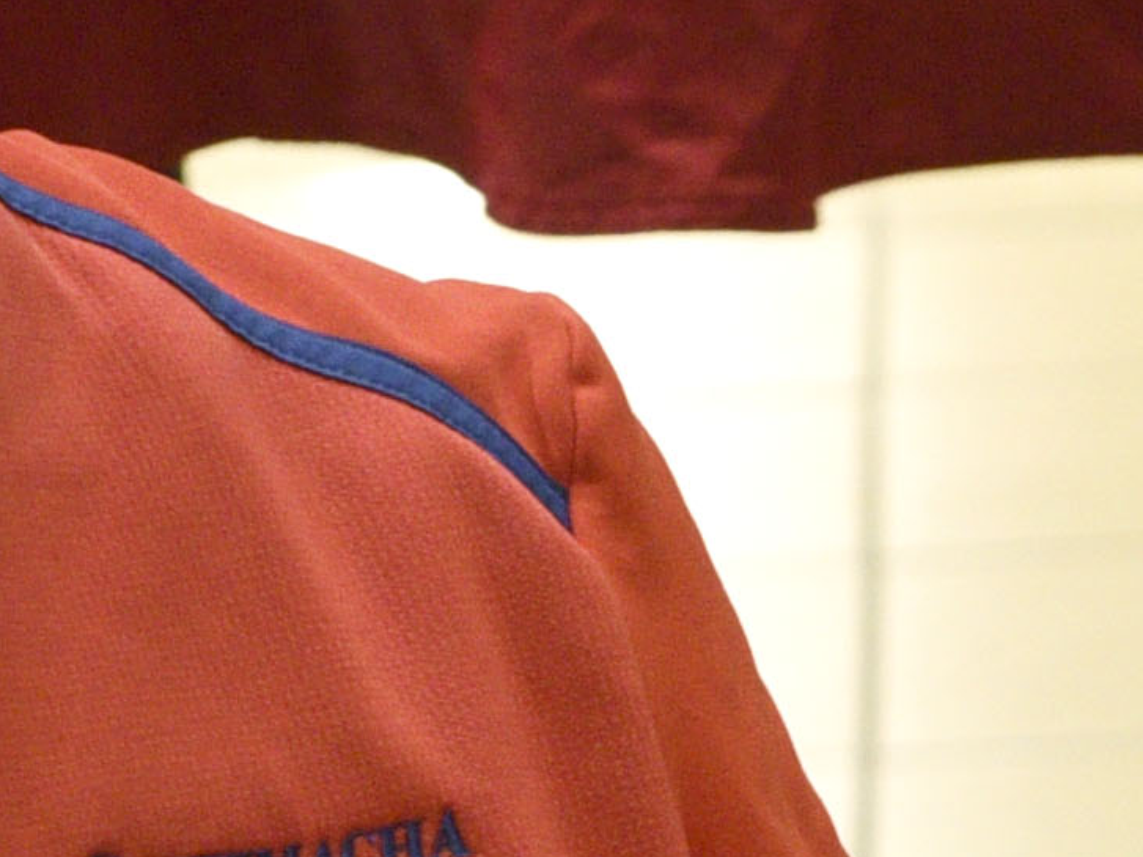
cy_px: 1305
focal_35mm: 438
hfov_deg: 4.5
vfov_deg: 3.4
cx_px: 2023
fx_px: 14460
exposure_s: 1/60
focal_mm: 55
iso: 2000
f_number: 4.5
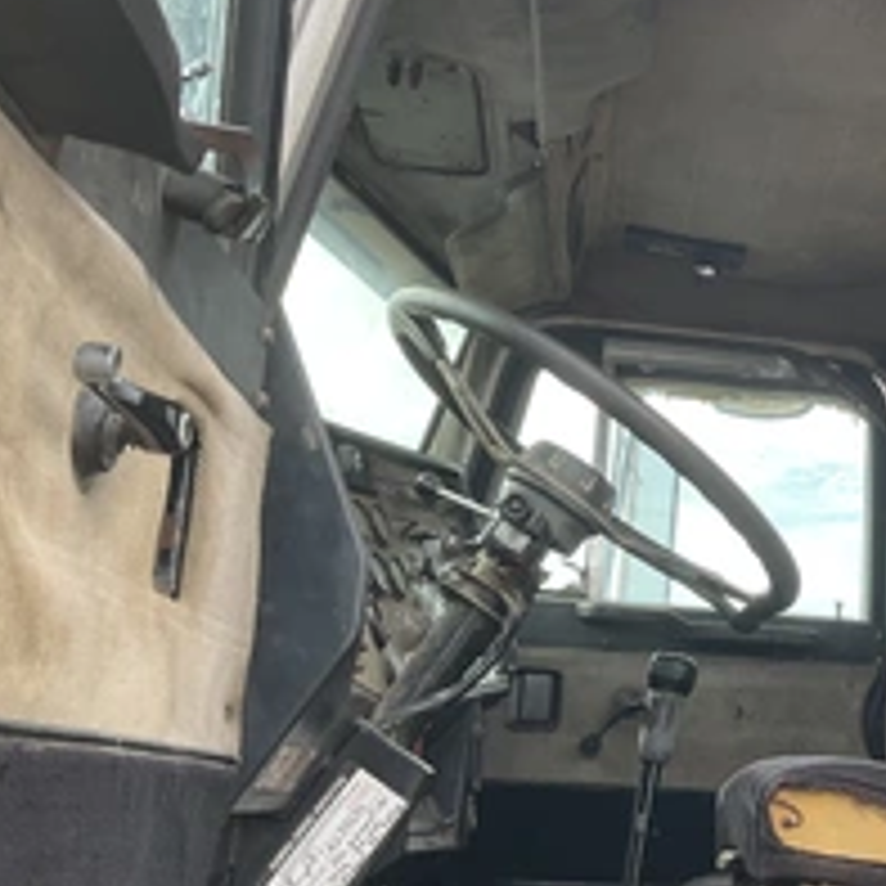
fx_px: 1506
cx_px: 765
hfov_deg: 31.5
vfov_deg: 32.7
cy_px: 351
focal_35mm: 52
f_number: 1.8
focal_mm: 3
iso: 20
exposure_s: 1/231
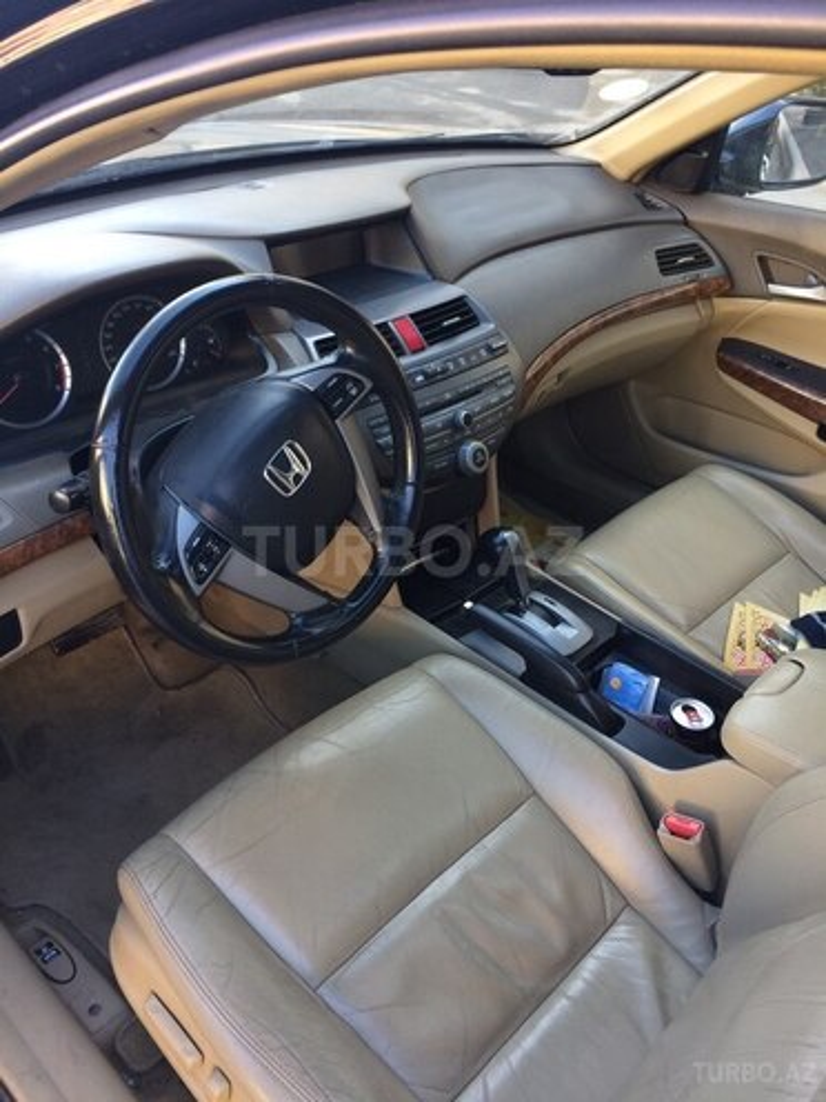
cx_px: 413
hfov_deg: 48.2
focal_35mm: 29
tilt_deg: -36.2
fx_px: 923
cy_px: 551
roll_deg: -2.4
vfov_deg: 61.7
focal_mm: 4.15
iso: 32
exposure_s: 1/33
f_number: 2.2
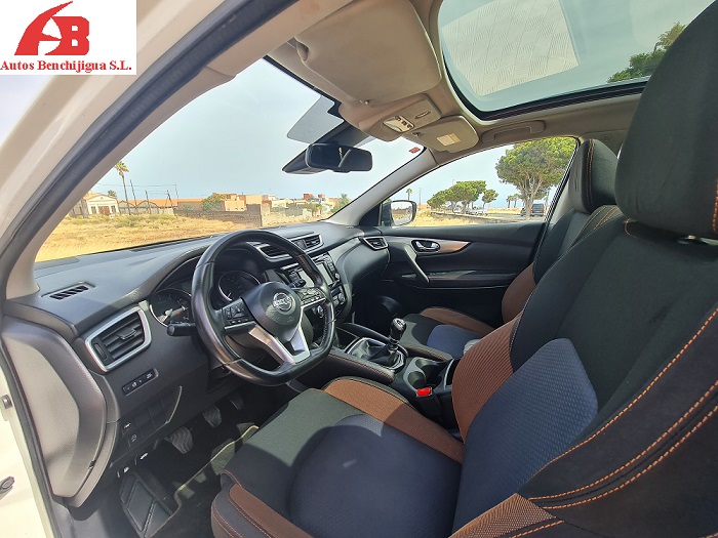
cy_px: 269
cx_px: 359
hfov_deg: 106.2
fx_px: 270
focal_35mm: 13
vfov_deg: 89.9
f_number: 2.2
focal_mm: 2.2
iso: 64
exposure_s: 1/459
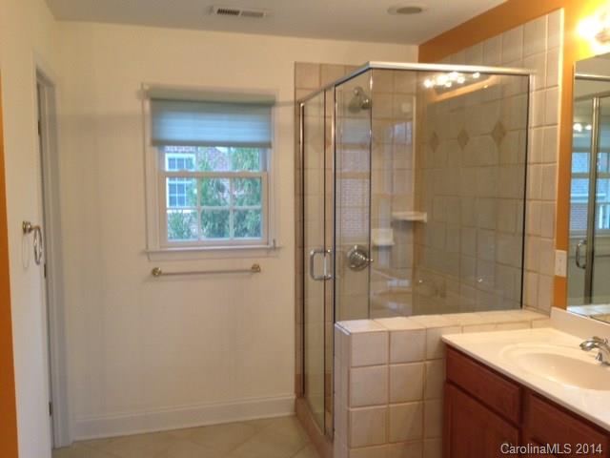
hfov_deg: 55.4
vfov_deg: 42.9
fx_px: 582
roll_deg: -0.8
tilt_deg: -4.0
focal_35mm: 33
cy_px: 229
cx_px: 305
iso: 80
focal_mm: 4.12
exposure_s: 1/20
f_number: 2.4
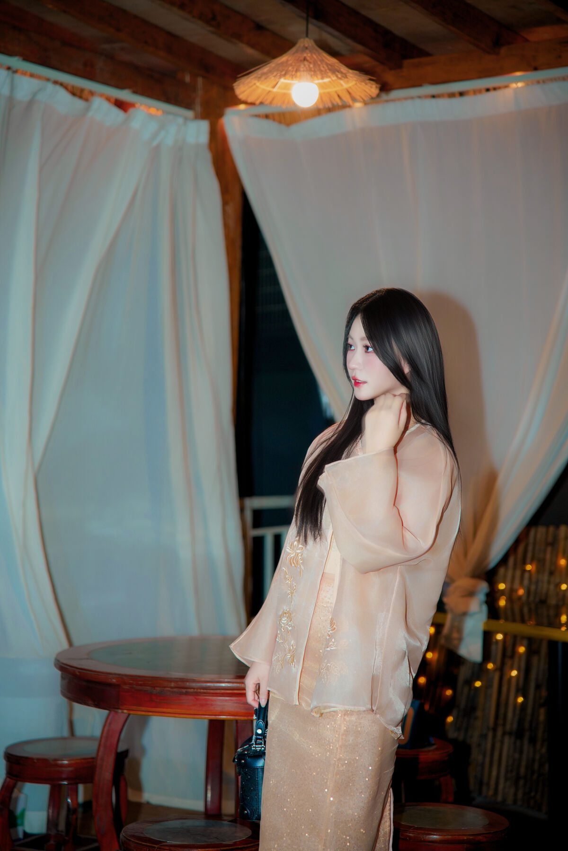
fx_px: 1774
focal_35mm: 75
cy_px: 426
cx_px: 284
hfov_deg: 18.2
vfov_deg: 27.0
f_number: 2.8
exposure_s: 1/80
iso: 500
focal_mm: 75
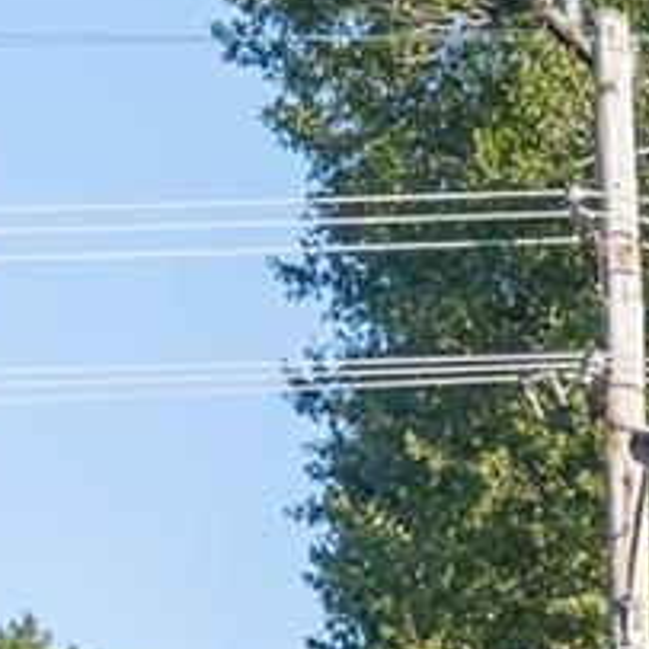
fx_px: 10203
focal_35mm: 481
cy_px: 1645
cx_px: 2615
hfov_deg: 3.5
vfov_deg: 3.6
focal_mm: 56
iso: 200
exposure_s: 1/1250
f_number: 3.2
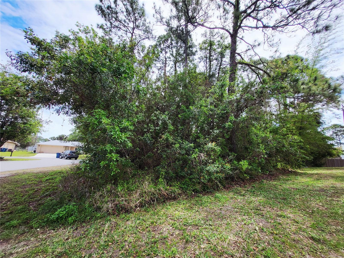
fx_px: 129
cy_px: 129
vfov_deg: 89.9
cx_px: 172
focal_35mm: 13
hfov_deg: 106.2
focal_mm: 1.74
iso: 32
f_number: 2.2
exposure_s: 1/713
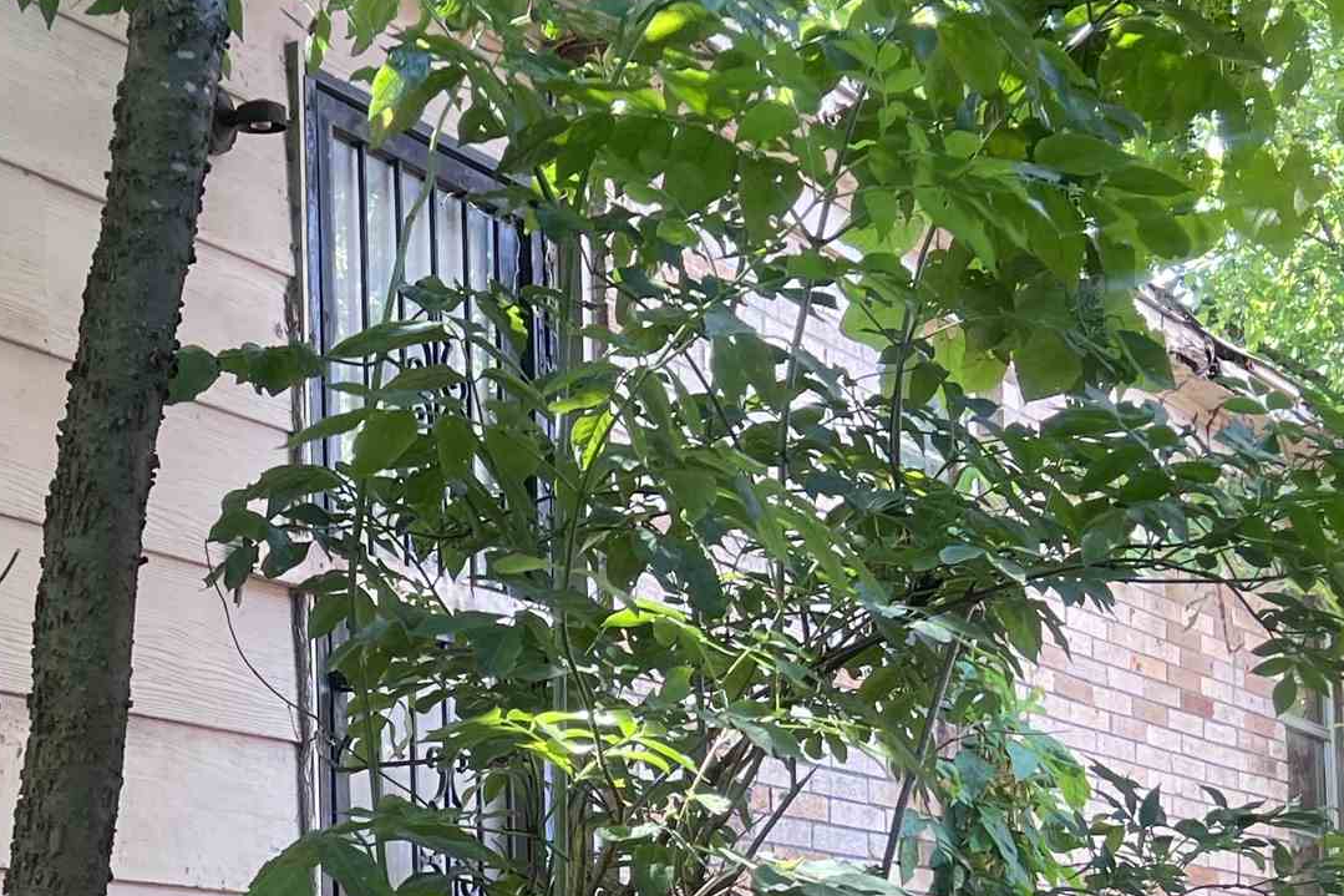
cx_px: 367
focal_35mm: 77
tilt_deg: +1.3
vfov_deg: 17.0
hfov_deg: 26.1
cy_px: 1047
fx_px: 2874
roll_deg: +0.6
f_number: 1.5
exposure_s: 1/121
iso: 80
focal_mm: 5.7
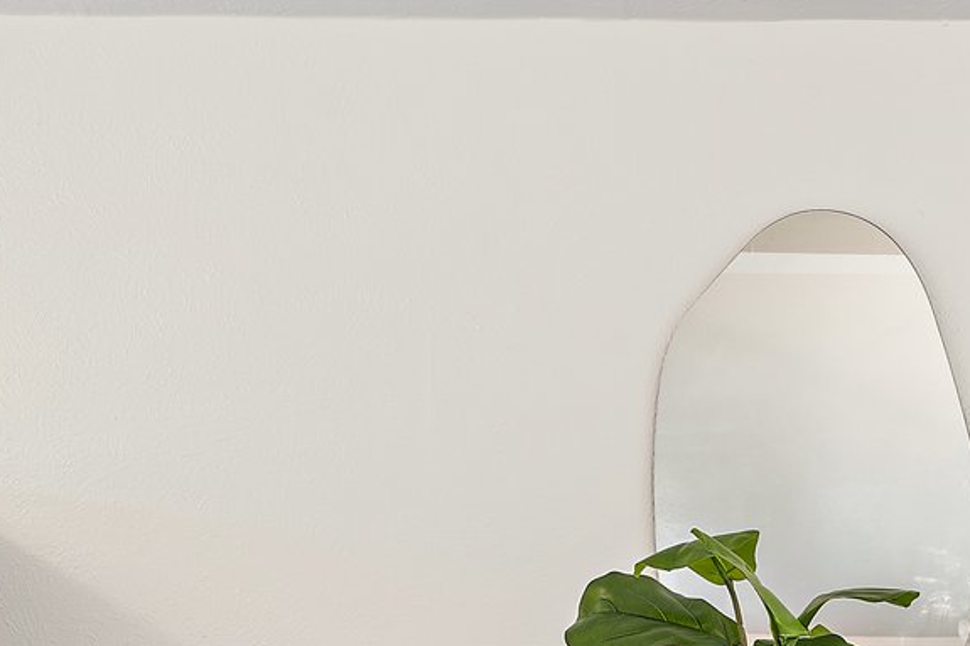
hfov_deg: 33.9
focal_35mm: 57
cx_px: 789
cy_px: 937
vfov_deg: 20.7
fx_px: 1535
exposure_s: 2
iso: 320
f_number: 9
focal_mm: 16
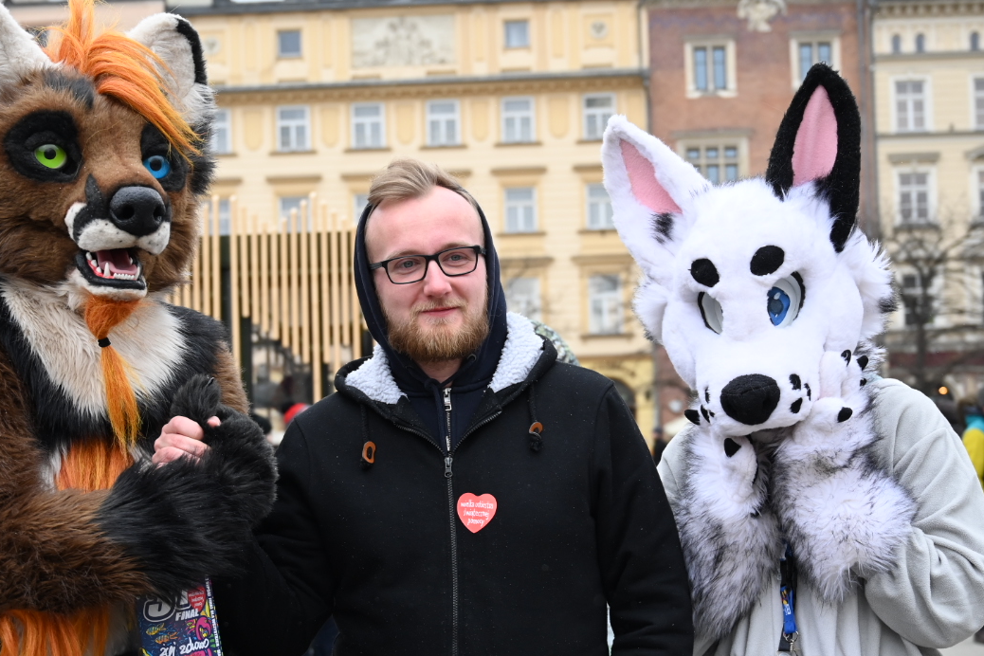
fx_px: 1749
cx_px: 475
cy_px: 385
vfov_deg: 21.2
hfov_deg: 31.4
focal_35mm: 64
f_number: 4
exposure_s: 1/640
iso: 720
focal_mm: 41
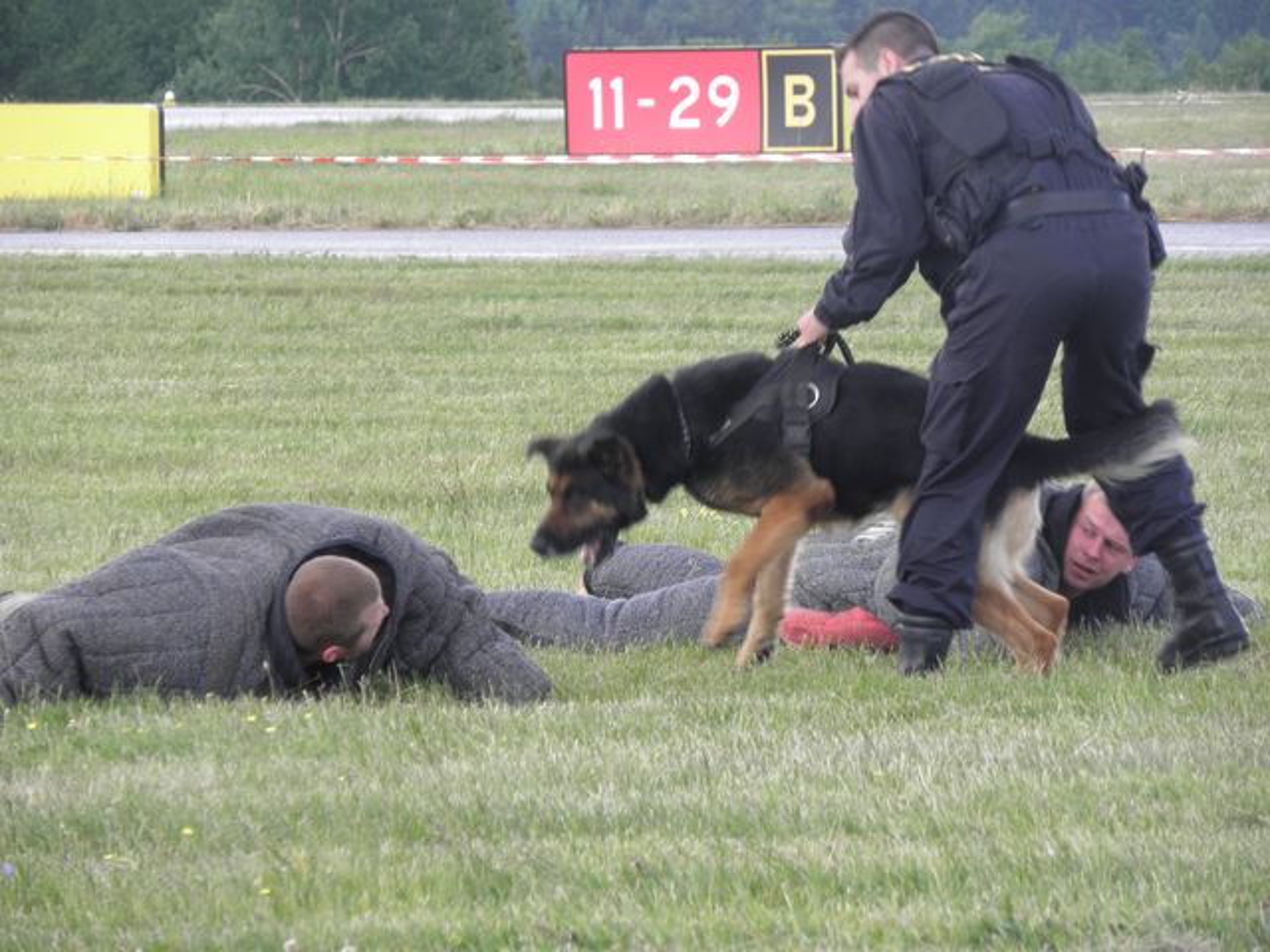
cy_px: 476
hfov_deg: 5.7
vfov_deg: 4.3
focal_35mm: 349
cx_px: 635
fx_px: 12804
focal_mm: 62.19
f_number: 5
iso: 125
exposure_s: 1/80
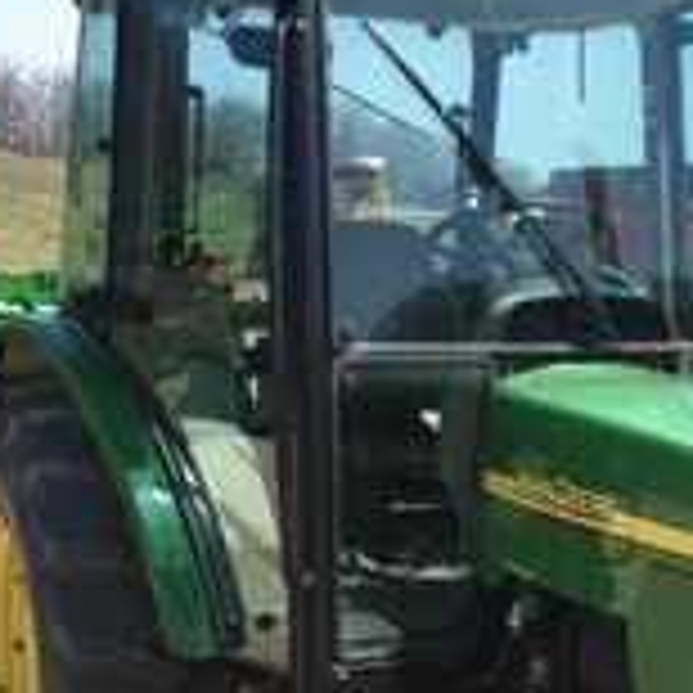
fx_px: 1857
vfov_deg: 20.8
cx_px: 623
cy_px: 572
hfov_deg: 20.7
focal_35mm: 82
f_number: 2.8
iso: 80
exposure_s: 1/714
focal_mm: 3.85
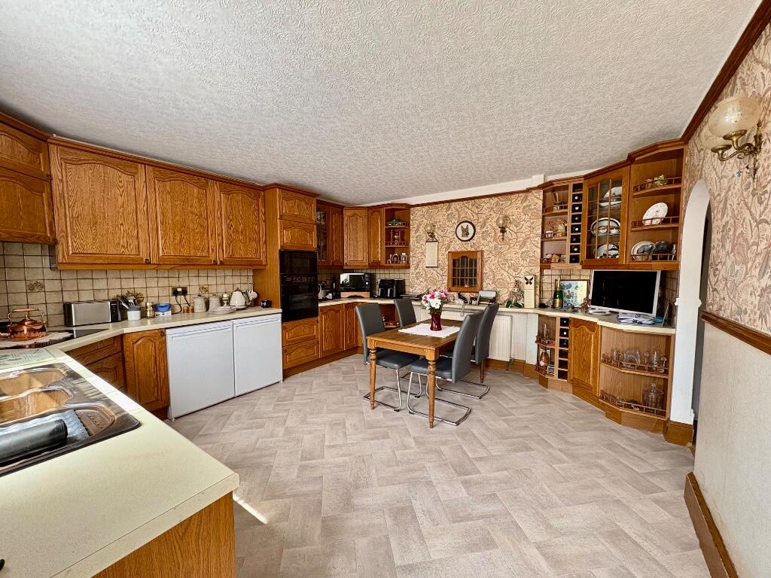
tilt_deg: -3.0
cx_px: 386
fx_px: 312
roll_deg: -0.2
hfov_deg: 102.1
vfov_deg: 85.7
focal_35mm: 14
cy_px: 289
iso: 200
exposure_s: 1/99
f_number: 2.2
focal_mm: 2.22
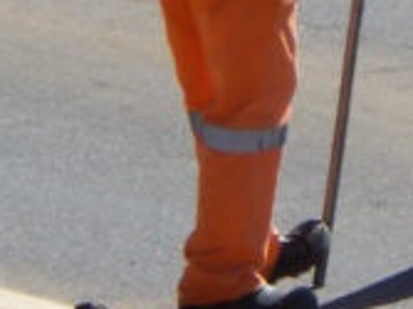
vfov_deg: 1.0
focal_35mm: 1447
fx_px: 17252
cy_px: -260
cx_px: 863
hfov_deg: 1.4
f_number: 5.7
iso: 125
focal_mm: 56.5
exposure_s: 1/800
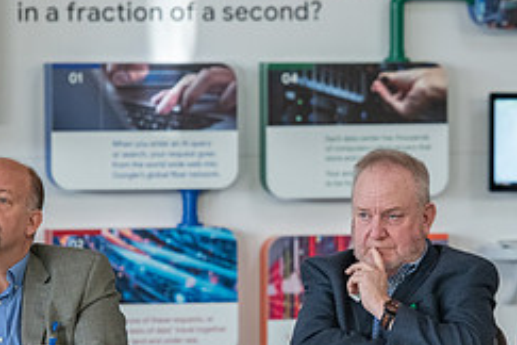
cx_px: 390
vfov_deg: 3.2
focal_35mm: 425
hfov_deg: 4.8
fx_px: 6103
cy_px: 185
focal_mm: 175
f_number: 5
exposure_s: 1/200
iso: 2000
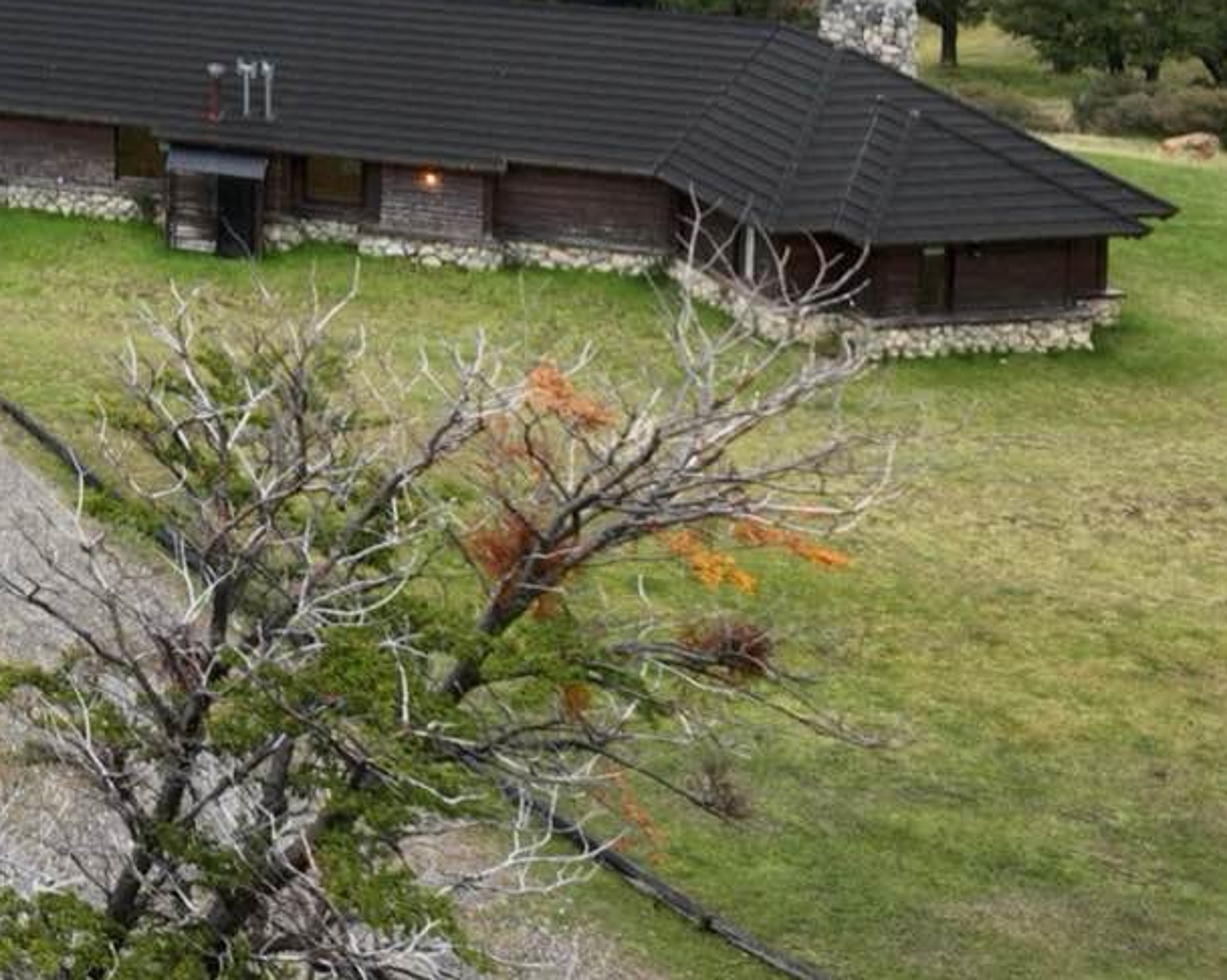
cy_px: -375
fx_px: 2686
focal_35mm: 74
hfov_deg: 21.7
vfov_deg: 18.8
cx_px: -589
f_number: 6.3
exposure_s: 1/5
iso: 100
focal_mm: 12.29
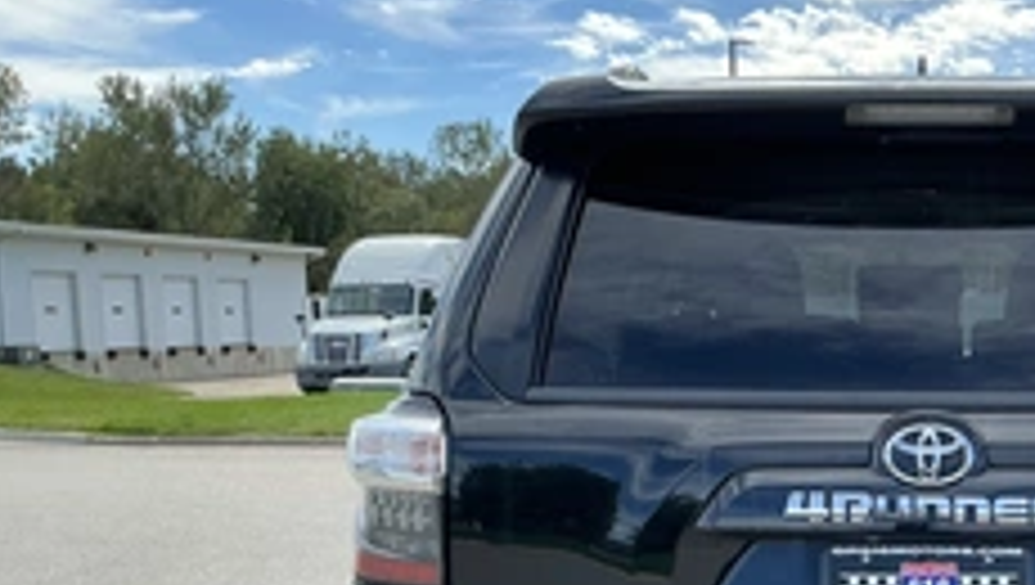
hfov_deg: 37.2
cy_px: 536
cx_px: 878
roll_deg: +0.0
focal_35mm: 53
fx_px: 1456
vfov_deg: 22.1
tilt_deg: -5.3
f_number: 1.8
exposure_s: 1/749
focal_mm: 3
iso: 25
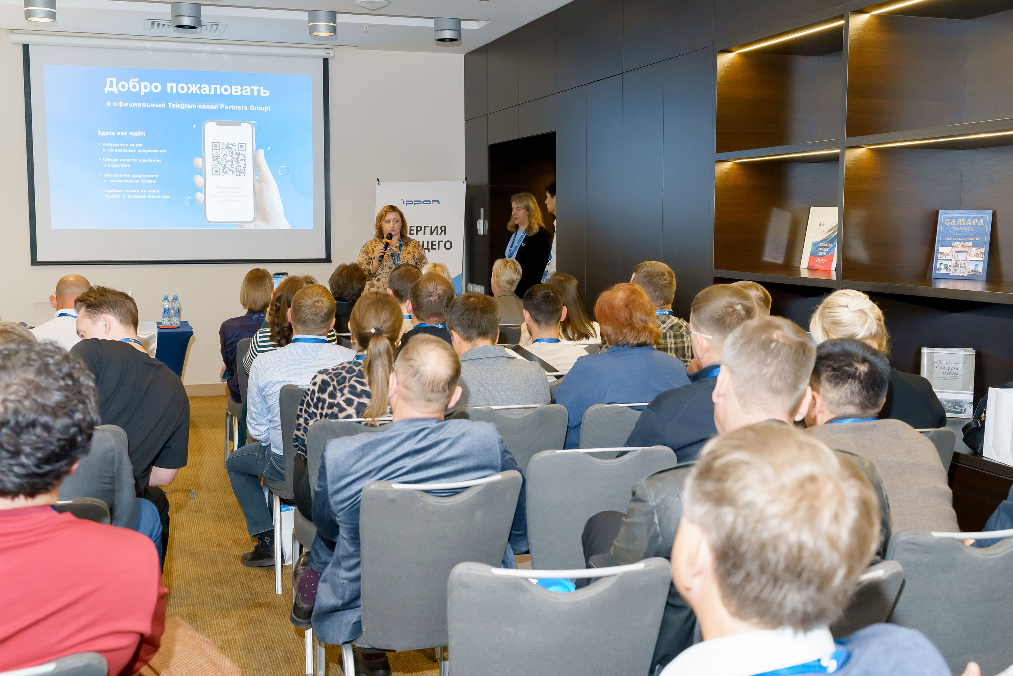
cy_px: 338
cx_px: 506
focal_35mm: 38
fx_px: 1069
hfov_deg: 50.7
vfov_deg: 35.1
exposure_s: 1/125
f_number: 4.5
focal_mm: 35
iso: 1600
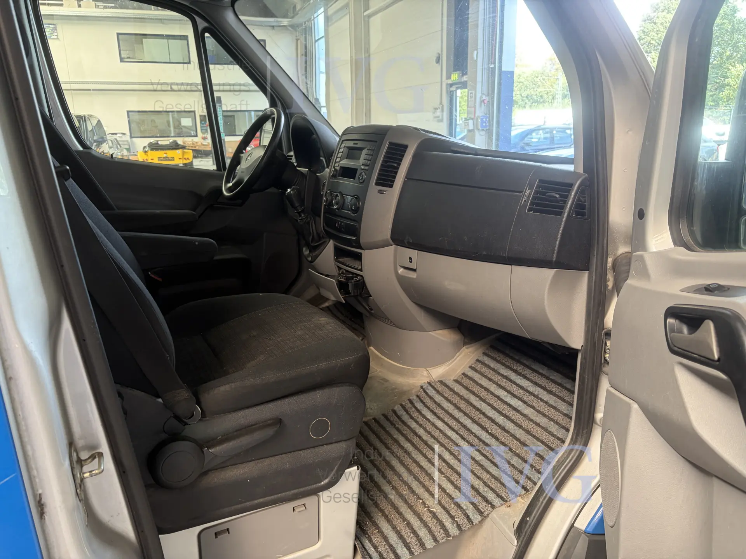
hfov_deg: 67.3
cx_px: 373
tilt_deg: -14.7
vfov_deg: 53.1
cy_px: 280
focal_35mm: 26
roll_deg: +2.1
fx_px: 560
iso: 125
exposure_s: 1/74
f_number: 1.6
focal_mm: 5.96
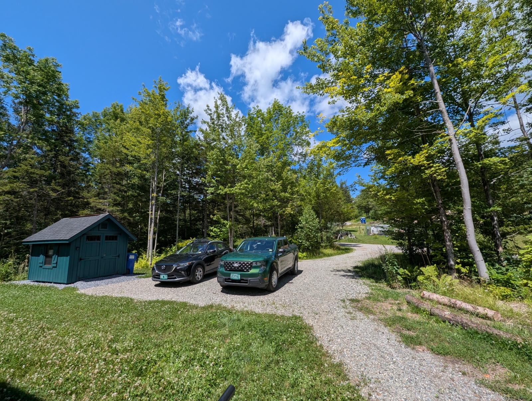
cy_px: 200
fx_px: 200
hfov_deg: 106.1
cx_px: 266
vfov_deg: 90.1
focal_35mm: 13
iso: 45
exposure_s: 1/1692
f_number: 2.2
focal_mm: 1.95
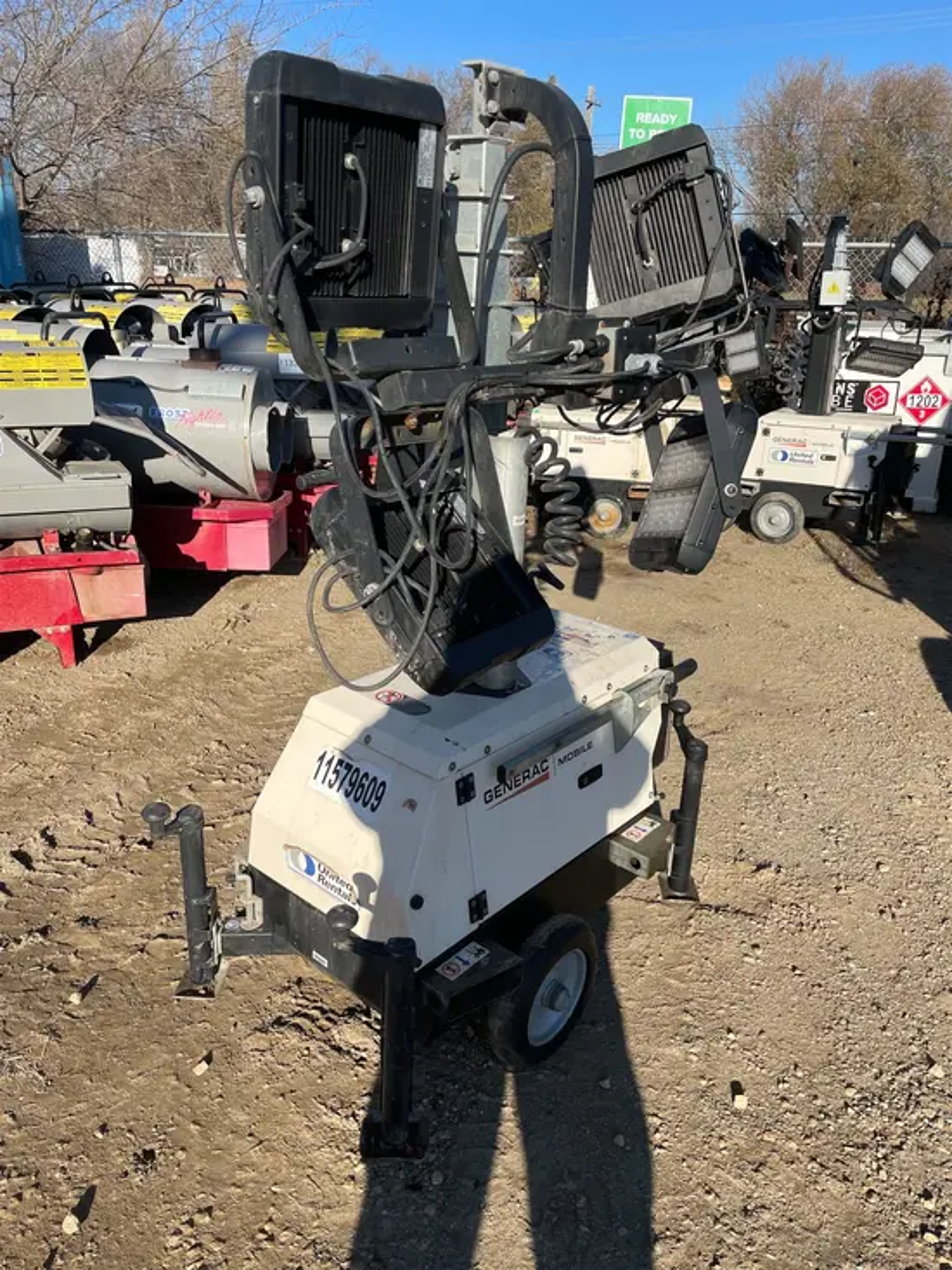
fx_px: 953
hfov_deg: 53.1
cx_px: 476
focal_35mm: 26
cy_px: 635
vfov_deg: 67.3
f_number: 1.6
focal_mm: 4.2
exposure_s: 1/2353
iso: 32
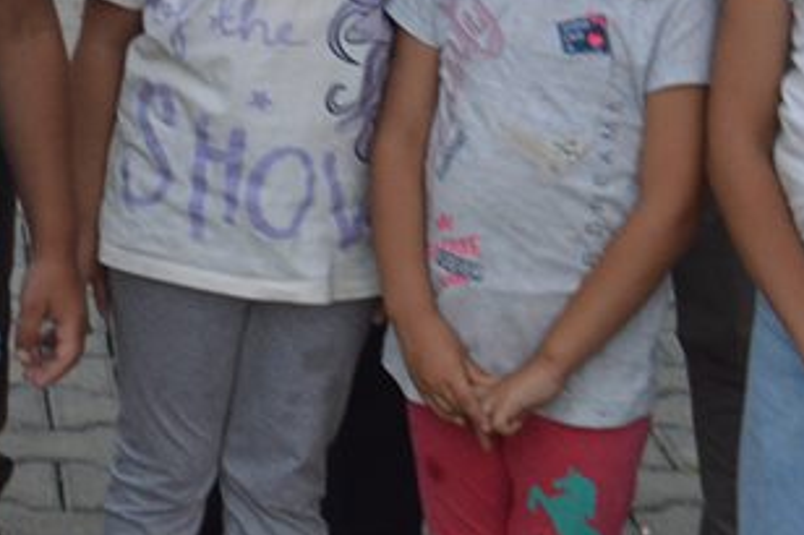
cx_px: -410
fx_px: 2969
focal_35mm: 133
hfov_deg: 14.4
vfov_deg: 10.0
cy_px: -214
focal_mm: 20
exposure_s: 1/80
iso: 400
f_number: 4.5
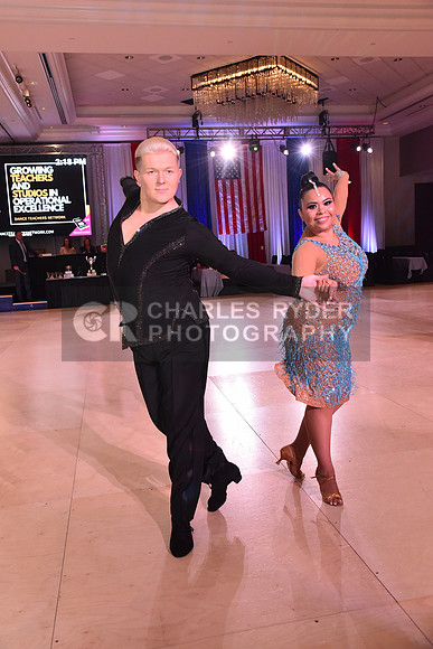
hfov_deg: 38.9
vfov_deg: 55.8
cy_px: 324
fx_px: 613
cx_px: 216
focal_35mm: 34
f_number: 7.1
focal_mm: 34
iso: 2500
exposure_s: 1/250
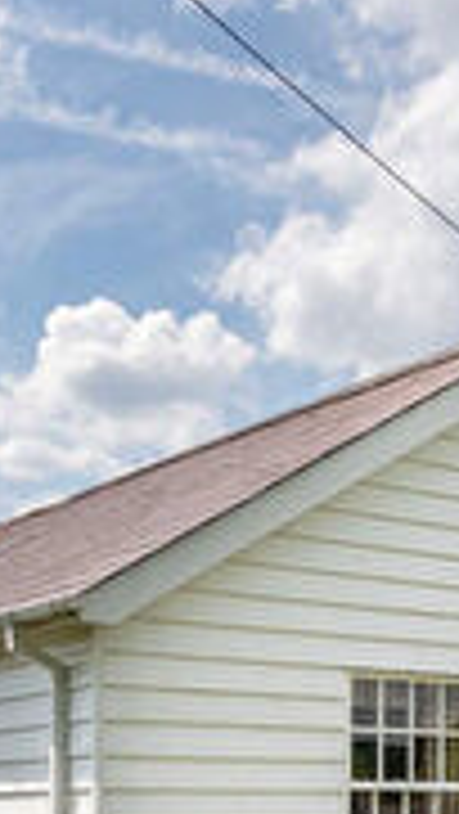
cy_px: 958
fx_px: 1448
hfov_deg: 18.0
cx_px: 256
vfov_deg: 27.8
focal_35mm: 67
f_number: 7.1
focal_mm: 16.5
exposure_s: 1/3200
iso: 1000
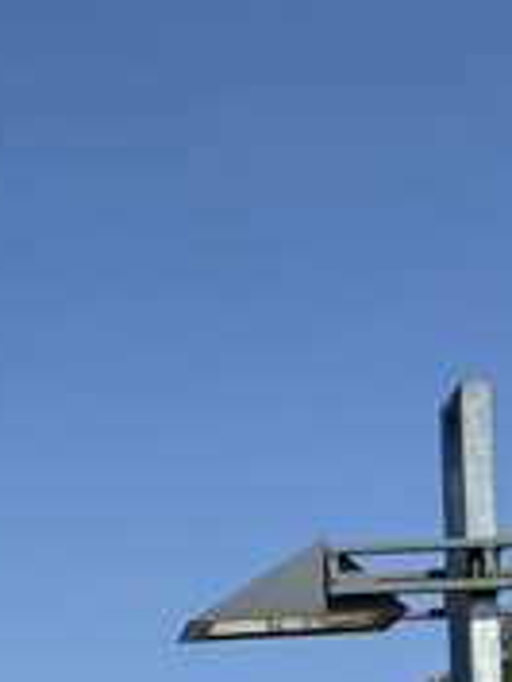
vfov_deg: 20.0
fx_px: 1733
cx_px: -239
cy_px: 932
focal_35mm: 88
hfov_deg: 15.6
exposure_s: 1/5618
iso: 50
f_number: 1.6
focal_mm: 5.96
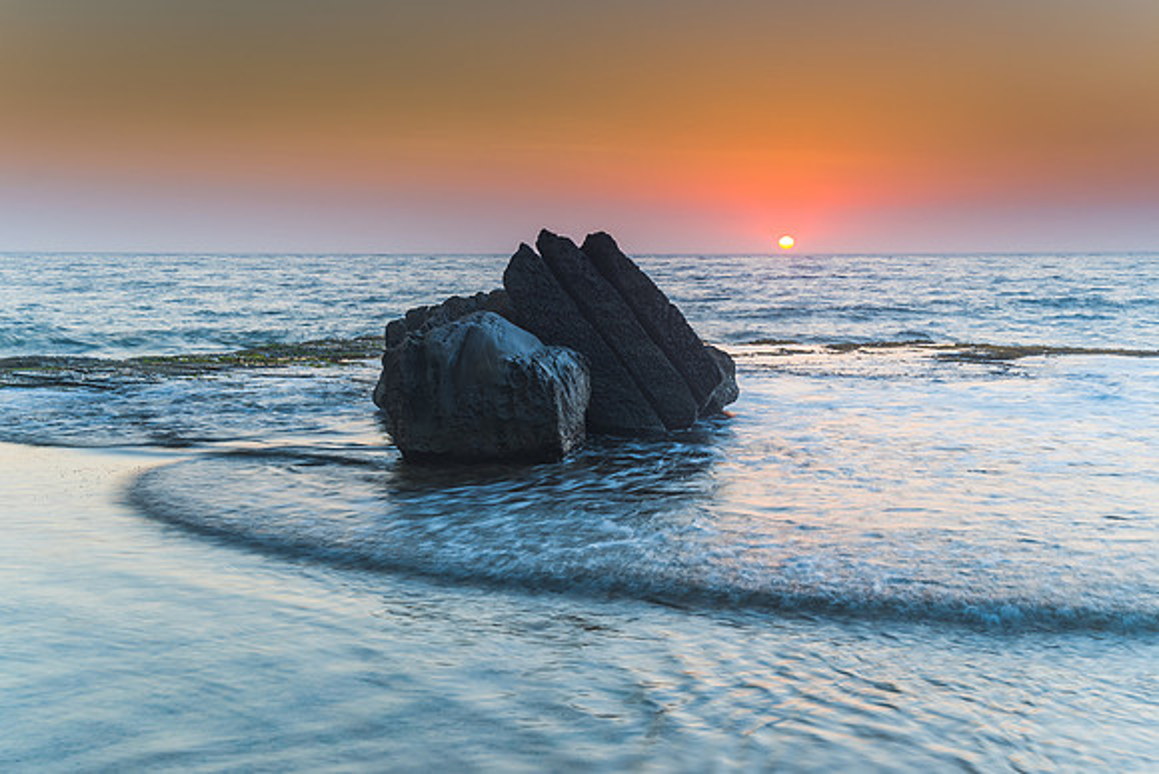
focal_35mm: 47
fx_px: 1499
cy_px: 387
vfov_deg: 28.9
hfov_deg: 42.3
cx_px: 580
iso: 50
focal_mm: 31
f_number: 7.1
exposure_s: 1/4
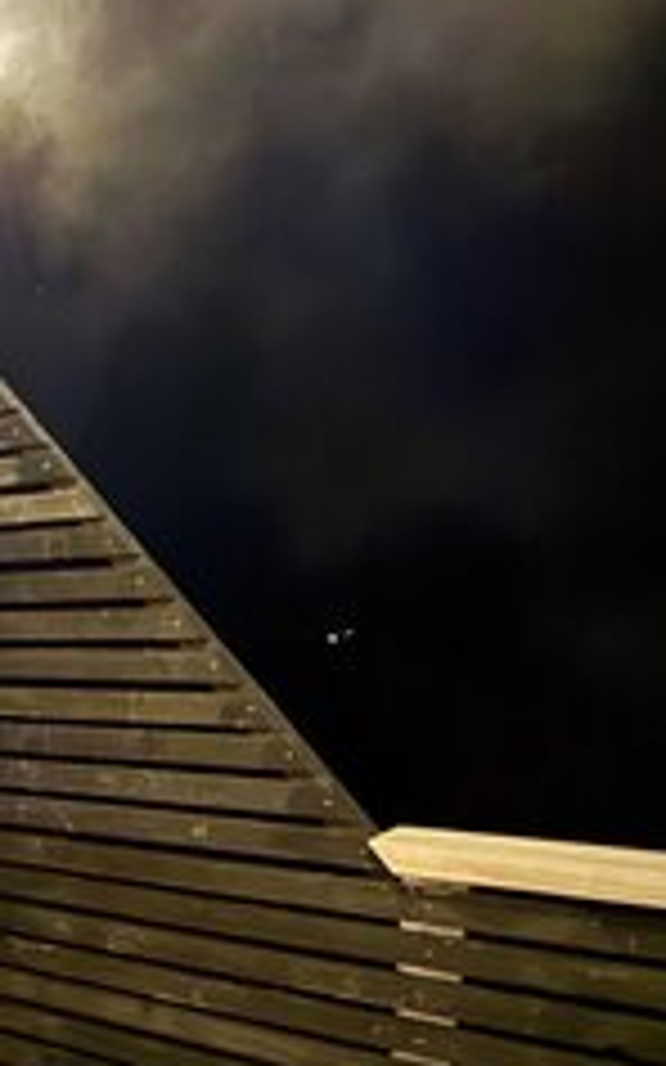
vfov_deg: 47.2
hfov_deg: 27.8
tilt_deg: -8.5
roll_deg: +1.3
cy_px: 819
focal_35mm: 40
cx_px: -144
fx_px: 1162
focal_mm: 2.22
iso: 800
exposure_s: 1/10
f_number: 2.2
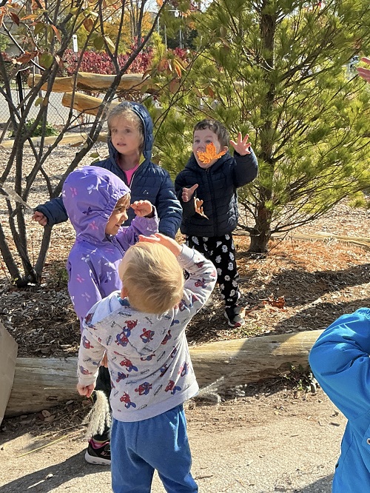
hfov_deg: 48.3
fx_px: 413
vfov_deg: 61.6
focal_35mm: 29
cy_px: 246
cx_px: 185
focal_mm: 3
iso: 25
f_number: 1.8
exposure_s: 1/709
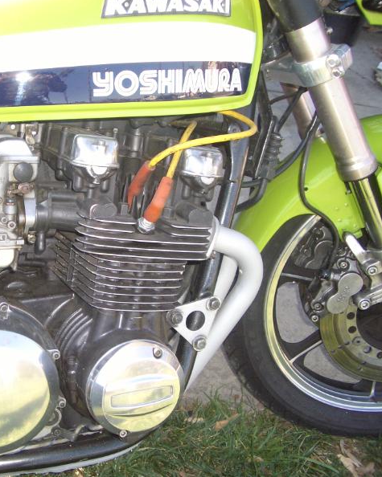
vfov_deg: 40.3
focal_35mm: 46
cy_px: 238
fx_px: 650
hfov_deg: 31.6
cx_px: 61
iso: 100
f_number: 2.6
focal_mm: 5.8
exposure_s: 1/250
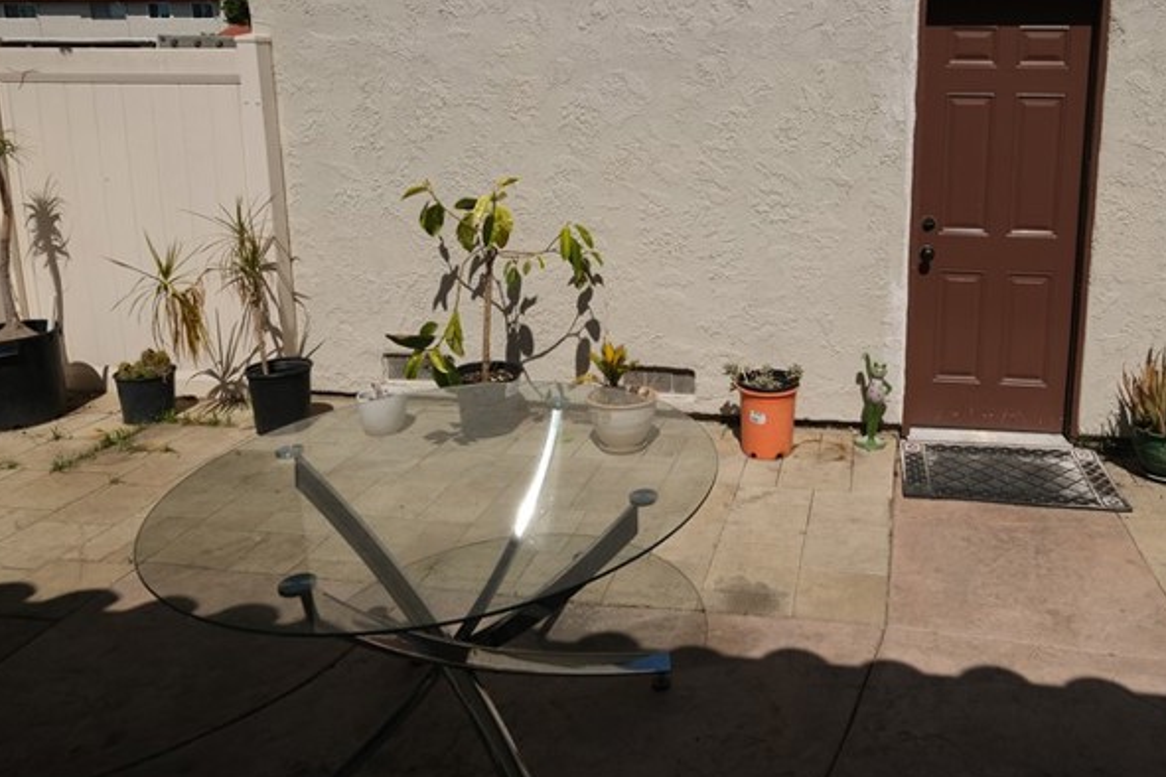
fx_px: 842
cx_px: 775
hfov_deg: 67.5
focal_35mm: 26
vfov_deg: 48.3
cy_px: 230
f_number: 6.4
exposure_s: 1/1250
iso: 160
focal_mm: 10
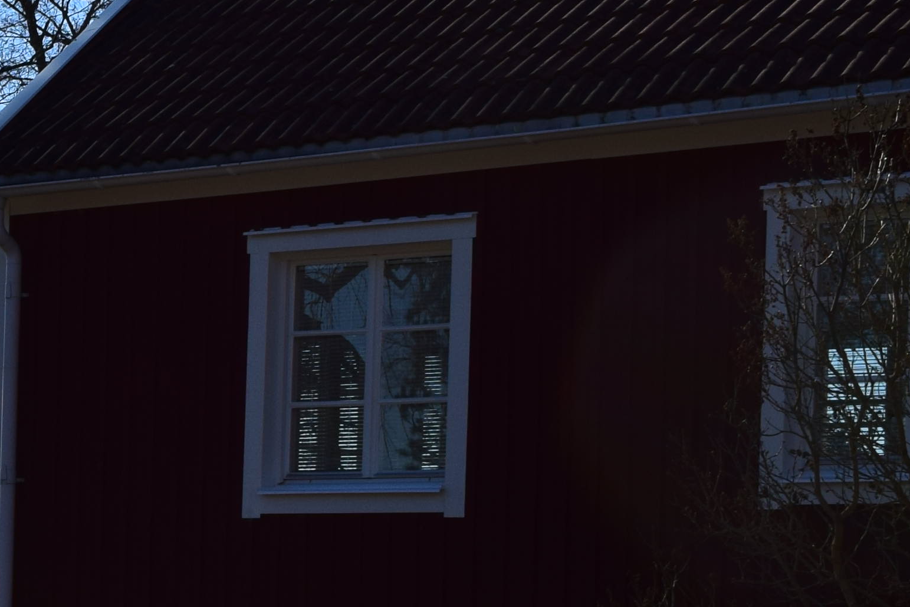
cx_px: -636
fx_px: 3539
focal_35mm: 140
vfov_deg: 9.7
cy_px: 707
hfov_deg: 13.4
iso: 200
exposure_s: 1/500
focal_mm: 24
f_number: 11
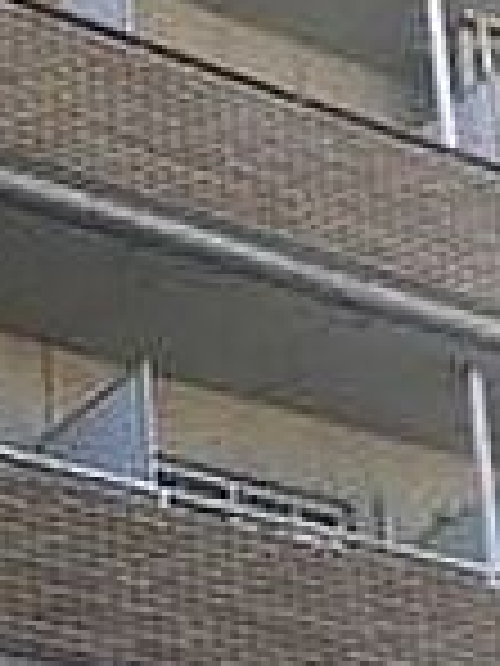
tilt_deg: +19.3
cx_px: -176
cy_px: 806
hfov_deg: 11.9
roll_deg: -1.0
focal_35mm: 121
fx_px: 2330
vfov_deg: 15.7
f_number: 1.8
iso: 20
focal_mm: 3.99
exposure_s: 1/445
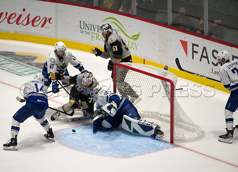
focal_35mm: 308
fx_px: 2090
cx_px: 104
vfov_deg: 4.7
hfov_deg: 6.5
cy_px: 88
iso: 2500
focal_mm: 280
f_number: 4
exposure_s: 1/800
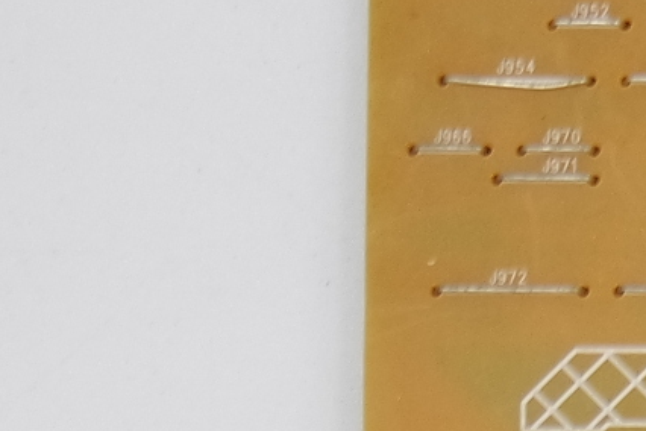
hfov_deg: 5.8
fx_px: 6011
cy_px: 698
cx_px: 1836
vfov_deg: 4.1
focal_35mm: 335
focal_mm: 18
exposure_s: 1/125
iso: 160
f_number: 5
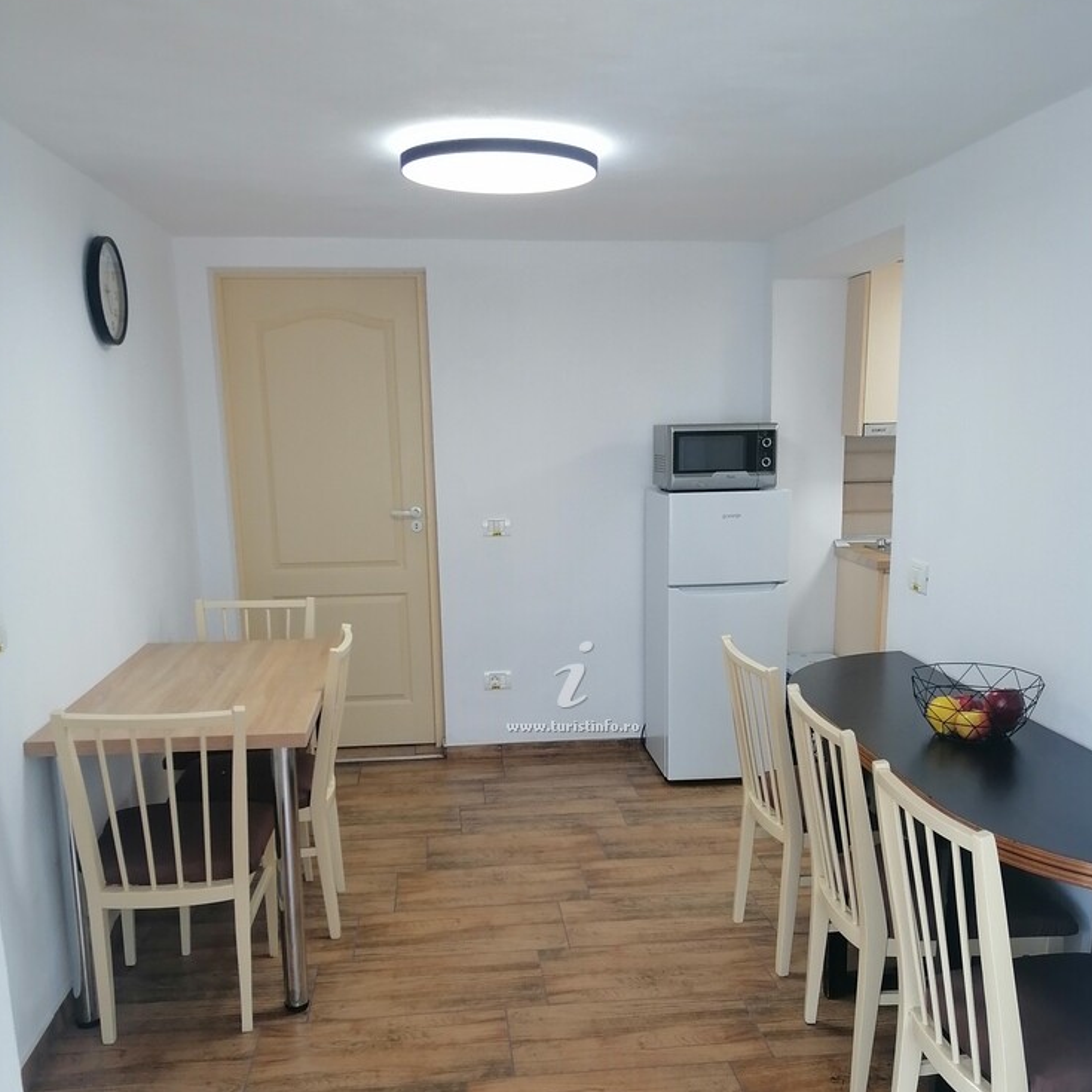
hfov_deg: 51.1
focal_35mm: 32
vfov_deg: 50.7
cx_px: 556
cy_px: 667
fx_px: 1142
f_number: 1.8
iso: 80
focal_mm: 5.4
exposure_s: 1/50
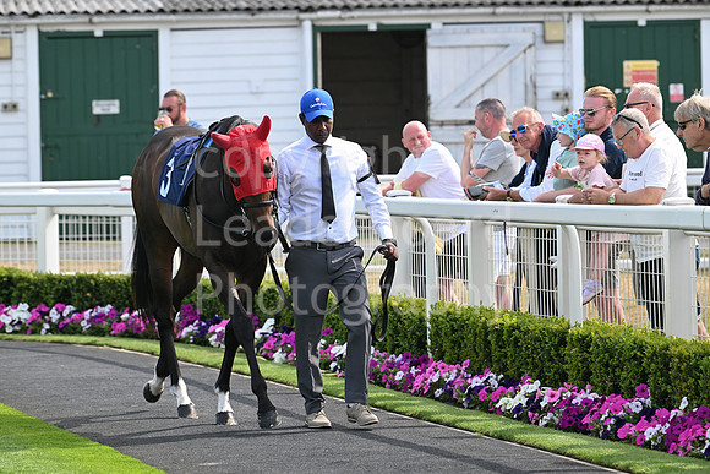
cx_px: 355
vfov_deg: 6.9
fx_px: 3945
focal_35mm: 200
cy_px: 237
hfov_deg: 10.3
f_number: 5.6
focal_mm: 200
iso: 400
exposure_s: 1/1000
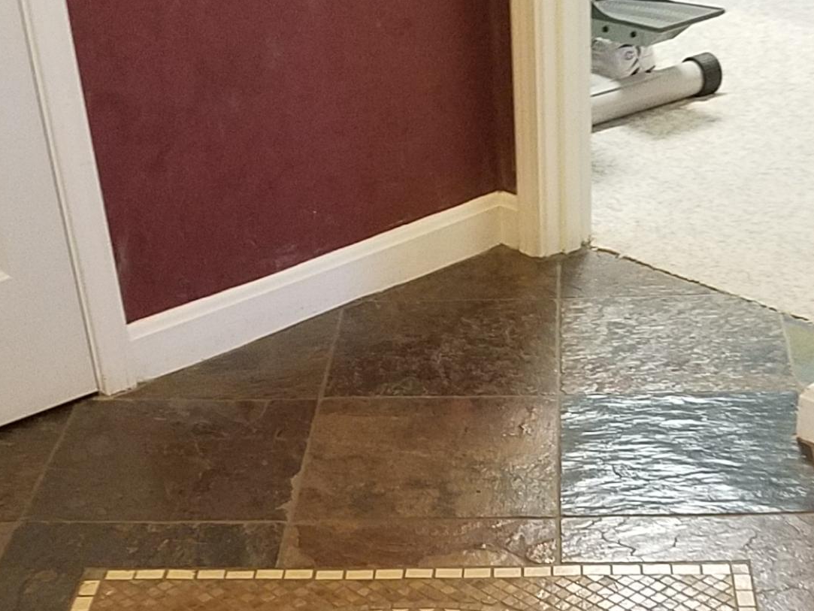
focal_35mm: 72
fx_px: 1694
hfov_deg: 26.9
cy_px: 638
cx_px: 522
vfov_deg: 19.7
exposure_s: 1/12
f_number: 1.7
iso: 200
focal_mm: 4.2
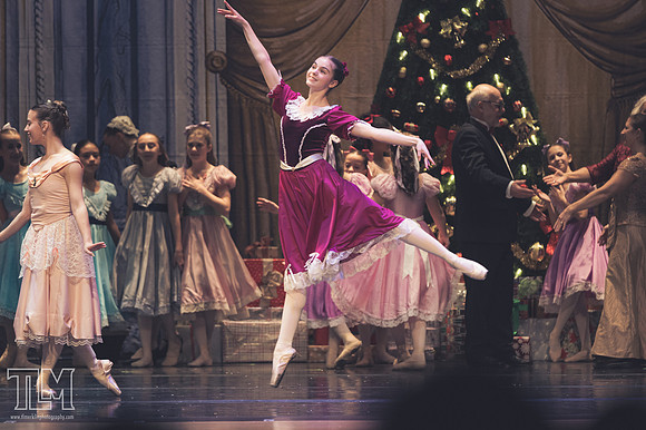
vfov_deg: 4.6
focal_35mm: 300
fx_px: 5380
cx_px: 323
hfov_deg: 6.9
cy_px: 215
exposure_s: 1/320
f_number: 2.8
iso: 800
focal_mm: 200
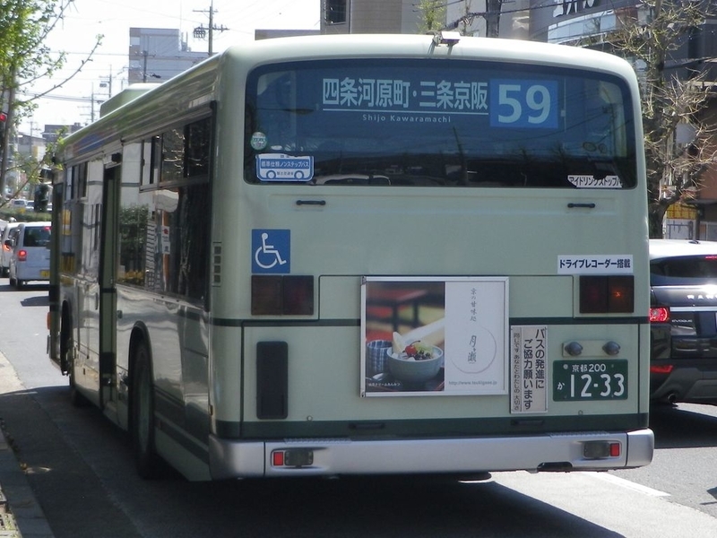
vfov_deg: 27.5
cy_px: 269
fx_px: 1098
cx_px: 358
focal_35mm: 53
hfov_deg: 36.2
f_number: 4.4
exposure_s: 1/400
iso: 80
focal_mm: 9.5
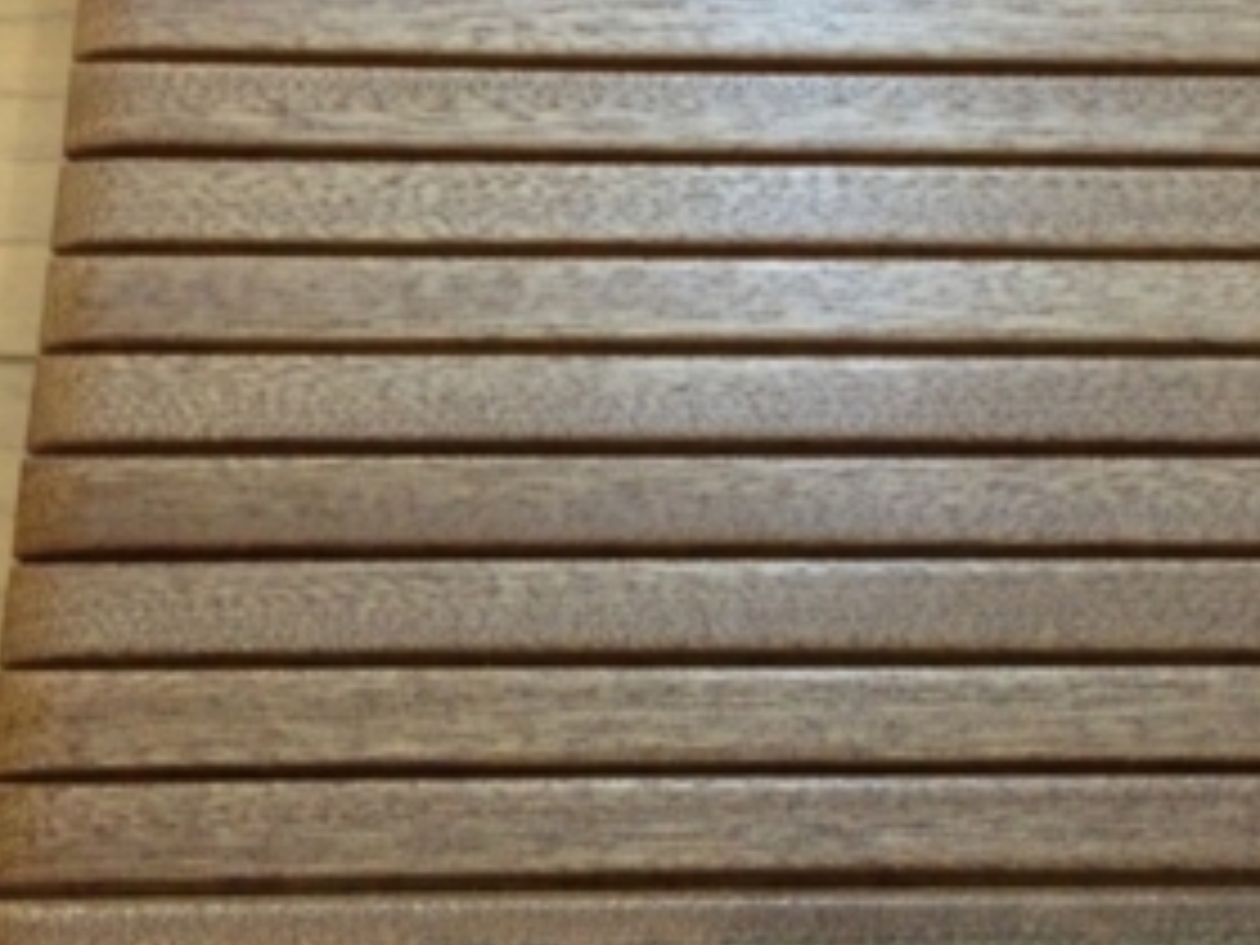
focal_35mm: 59
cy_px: 407
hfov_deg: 32.3
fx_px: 2148
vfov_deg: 24.8
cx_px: 900
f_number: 2.4
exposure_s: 1/15
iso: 500
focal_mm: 4.13
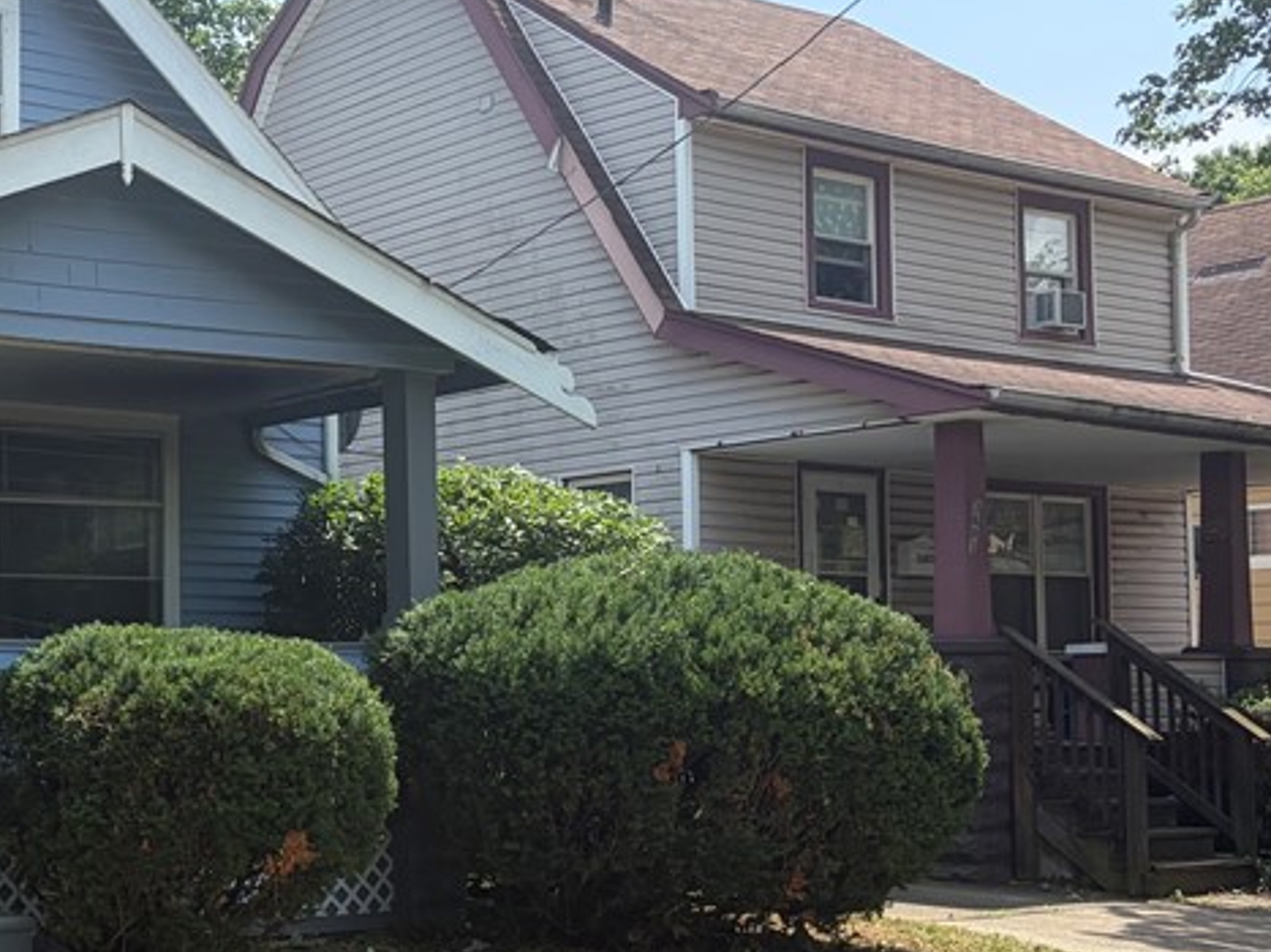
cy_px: 612
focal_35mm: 57
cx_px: -3
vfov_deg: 25.5
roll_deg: +0.6
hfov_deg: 31.3
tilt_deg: +3.5
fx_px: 2092
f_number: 1.6
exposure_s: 1/2639
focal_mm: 5.96
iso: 50
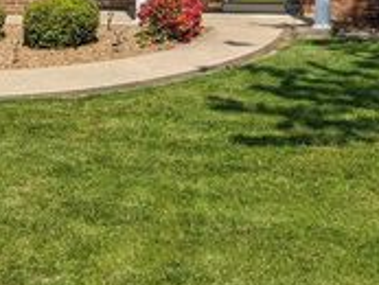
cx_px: 228
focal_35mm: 78
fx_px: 855
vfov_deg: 17.9
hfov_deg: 25.0
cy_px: -65
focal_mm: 4.38
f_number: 1.73
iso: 63
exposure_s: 1/4695
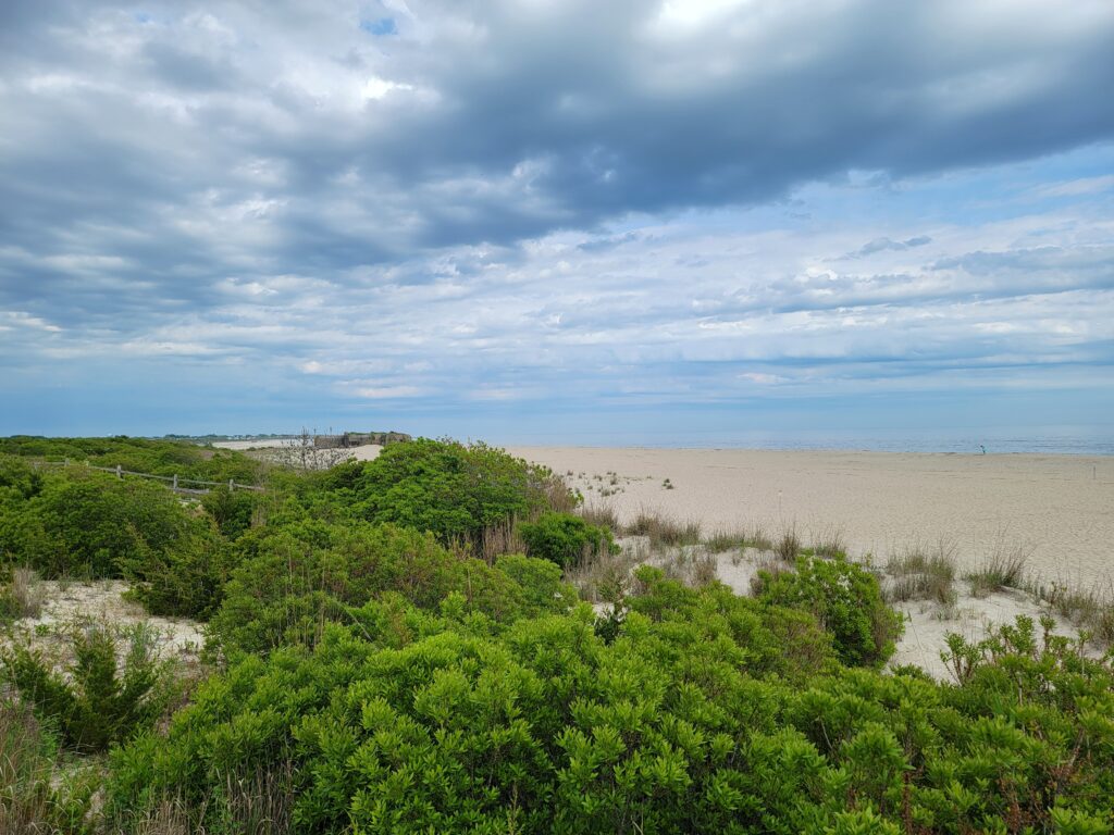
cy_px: 418
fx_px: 772
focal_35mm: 24
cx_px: 557
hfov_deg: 71.6
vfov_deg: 56.8
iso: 16
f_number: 1.8
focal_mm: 6.7
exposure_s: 1/1102
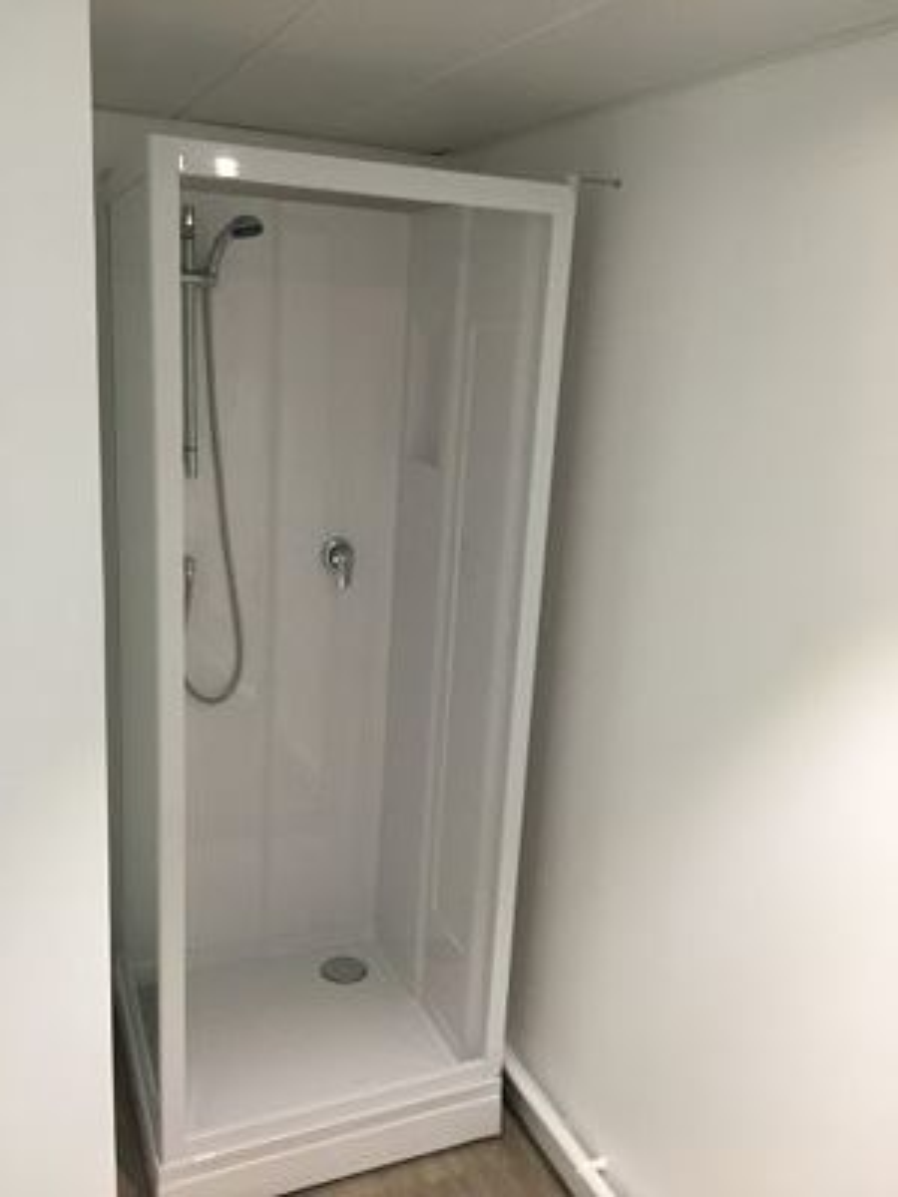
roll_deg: -3.7
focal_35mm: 29
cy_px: 598
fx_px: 1003
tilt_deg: -13.4
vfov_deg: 61.7
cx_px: 449
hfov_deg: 48.2
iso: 200
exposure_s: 1/33
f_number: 2.2
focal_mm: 4.15
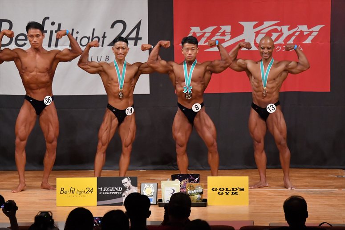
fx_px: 2079
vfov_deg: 6.3
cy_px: 115
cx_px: 172
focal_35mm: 217
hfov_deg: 9.5
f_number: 5.6
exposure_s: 1/400
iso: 6400
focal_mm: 145
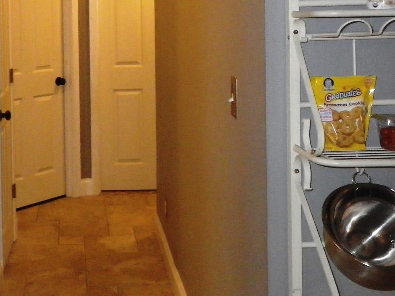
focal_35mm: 61
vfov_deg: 23.5
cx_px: 76
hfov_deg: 30.9
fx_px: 696
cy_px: 40
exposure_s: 1/50
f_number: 3.5
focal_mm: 5
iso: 400
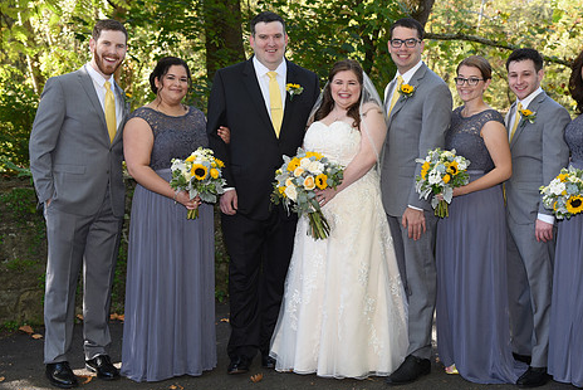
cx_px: 310
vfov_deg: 22.7
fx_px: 972
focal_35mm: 60
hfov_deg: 33.4
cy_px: 186
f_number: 5.6
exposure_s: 1/200
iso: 640
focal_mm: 48
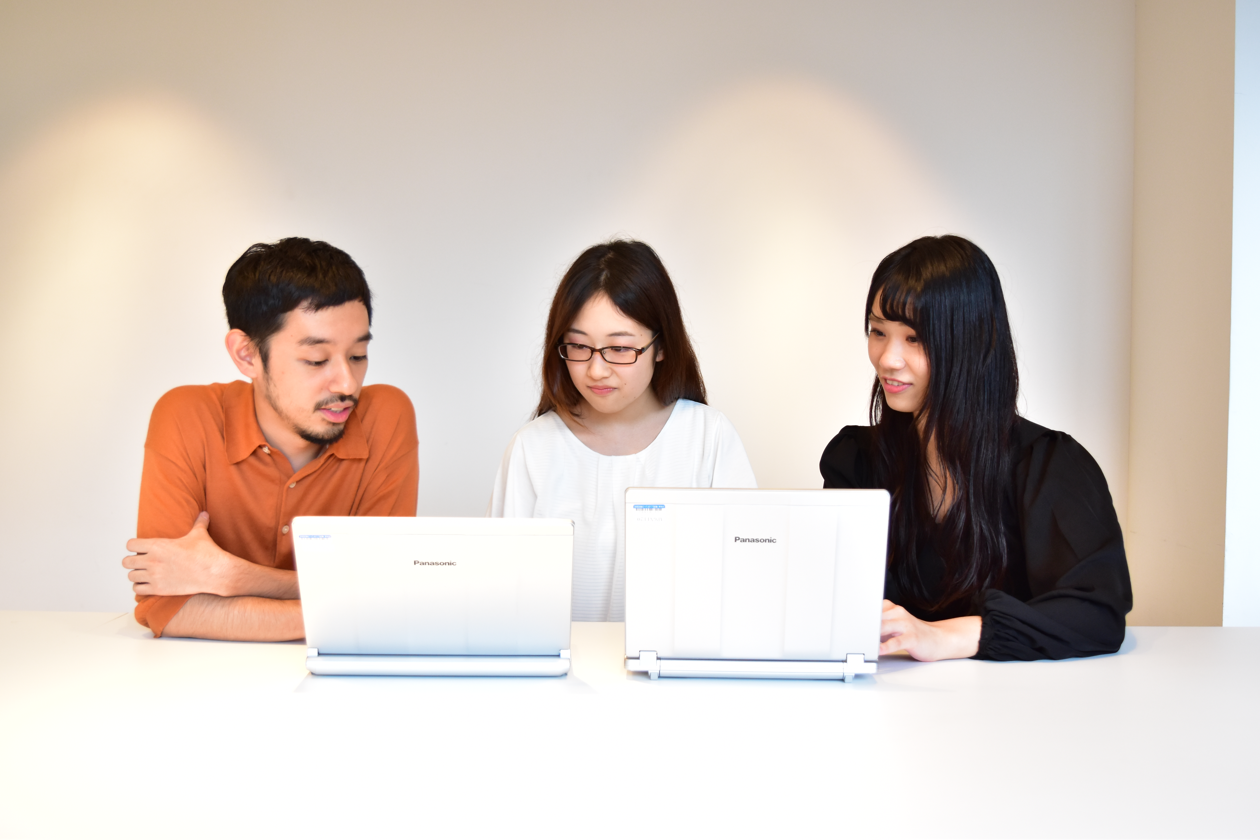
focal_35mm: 39
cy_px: 420
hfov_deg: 49.6
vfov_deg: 34.2
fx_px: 1365
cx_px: 630
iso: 1000
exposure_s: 1/50
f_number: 4.5
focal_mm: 26
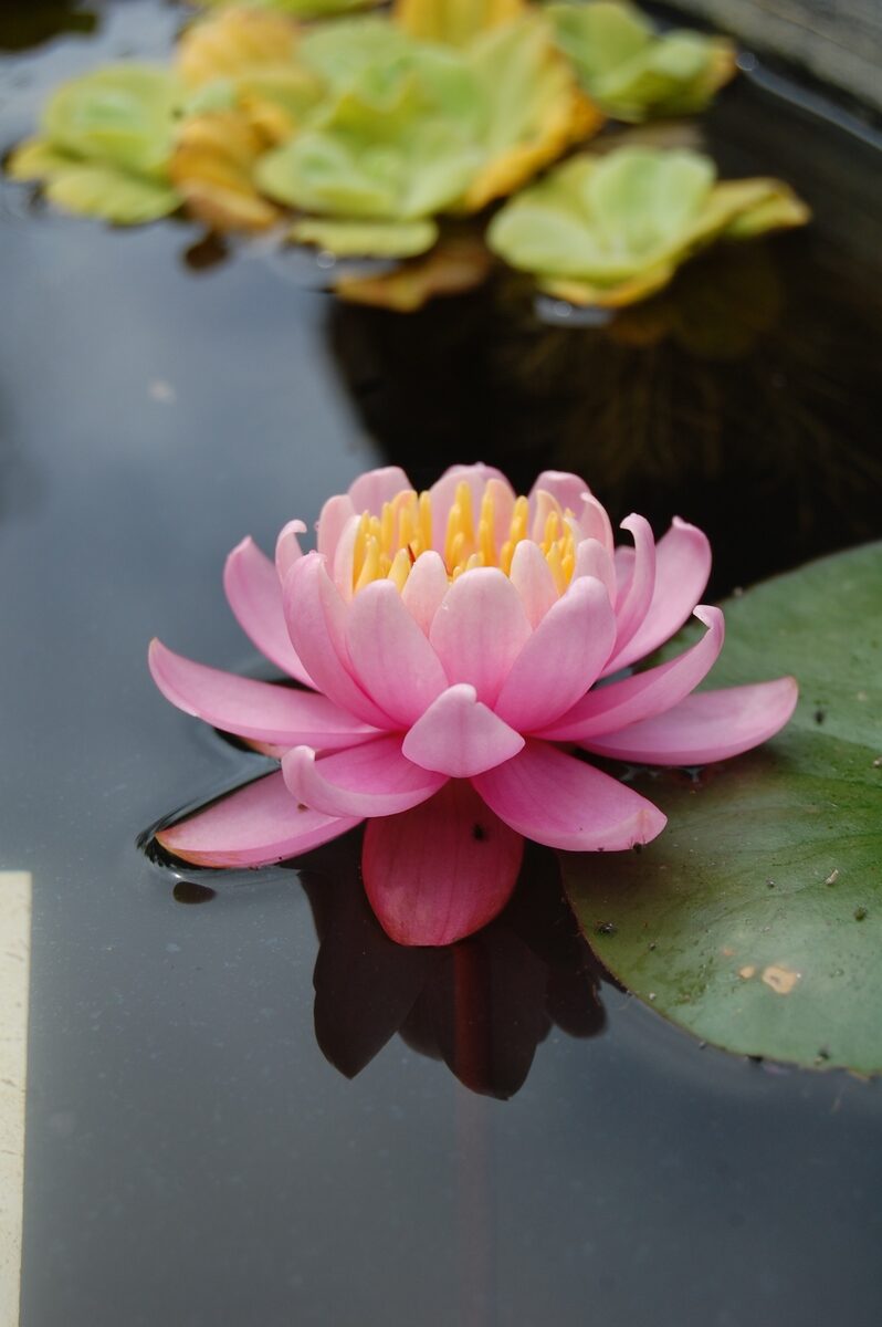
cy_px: 664
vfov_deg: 24.6
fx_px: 3037
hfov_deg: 16.5
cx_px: 441
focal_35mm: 82
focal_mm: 55
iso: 200
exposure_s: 1/200
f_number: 8
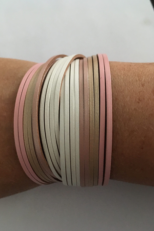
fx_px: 199
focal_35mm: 31
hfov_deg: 42.2
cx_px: 66
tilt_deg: -71.0
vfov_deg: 60.3
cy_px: 115
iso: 400
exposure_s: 1/17
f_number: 2.2
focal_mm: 4.15
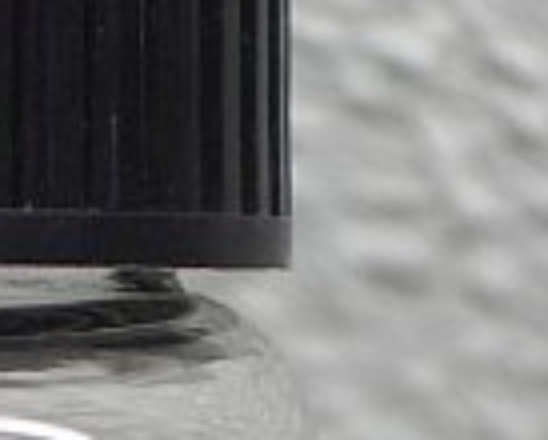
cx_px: -240
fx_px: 4775
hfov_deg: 6.5
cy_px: 854
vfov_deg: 5.2
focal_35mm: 294
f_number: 3.5
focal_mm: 10.2
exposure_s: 1/80
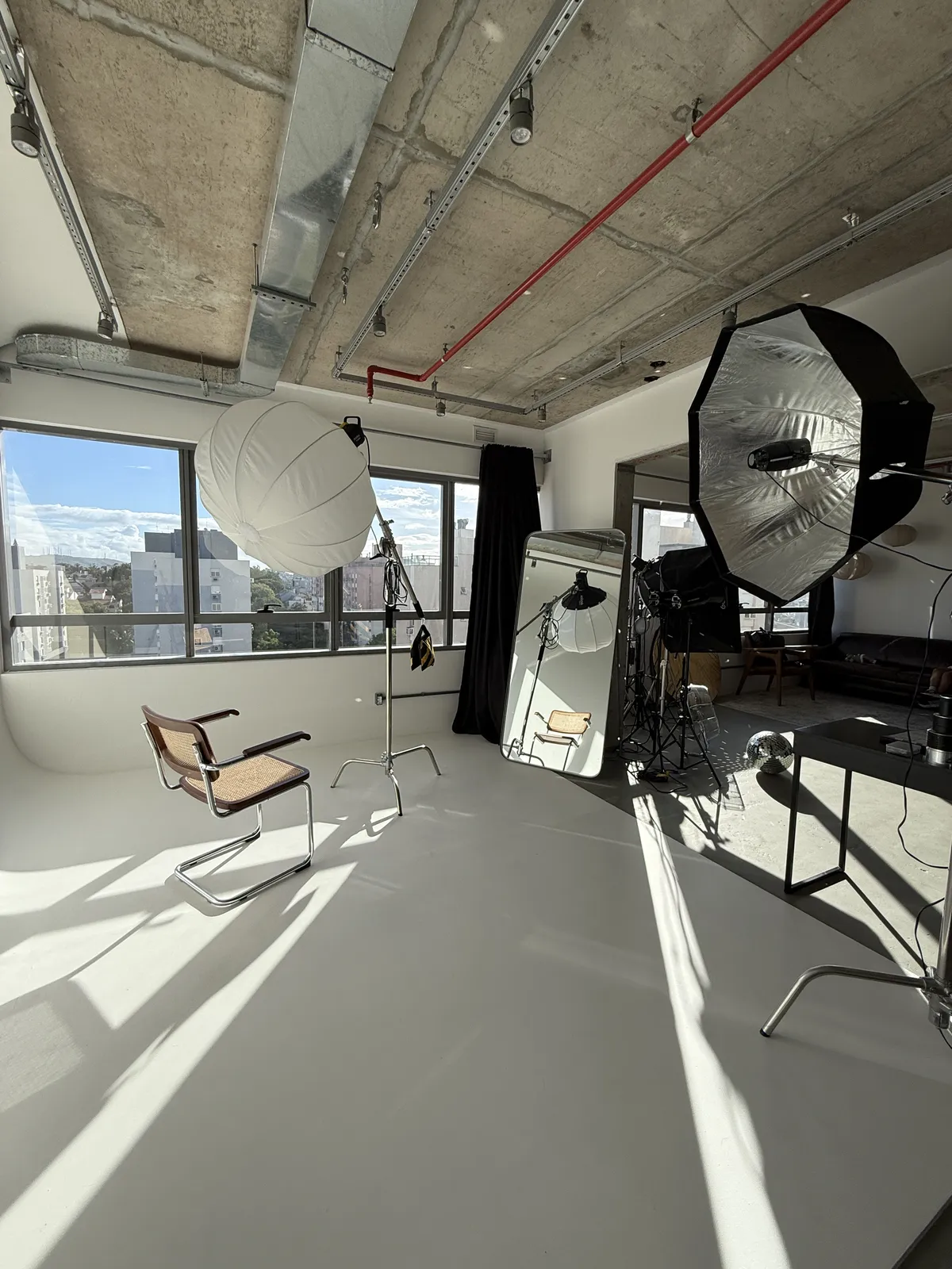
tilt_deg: -5.2
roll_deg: -0.8
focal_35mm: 14
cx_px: 476
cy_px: 634
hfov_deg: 85.7
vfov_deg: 102.1
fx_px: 513
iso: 64
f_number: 2.2
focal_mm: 2.22
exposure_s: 1/398
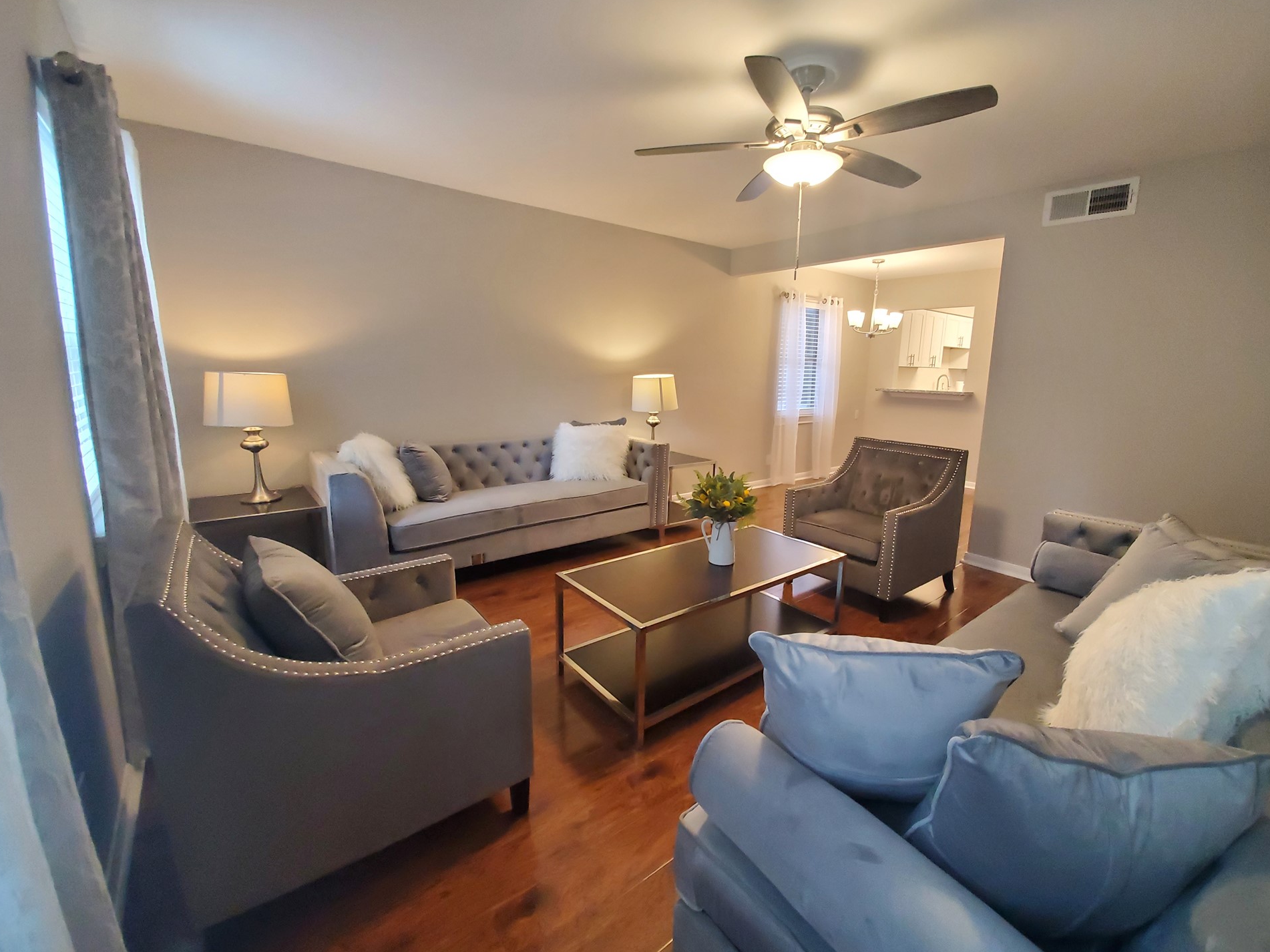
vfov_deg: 85.6
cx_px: 666
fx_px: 514
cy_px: 451
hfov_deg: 102.0
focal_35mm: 14
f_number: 2.2
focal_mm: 1.8
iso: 500
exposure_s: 1/29
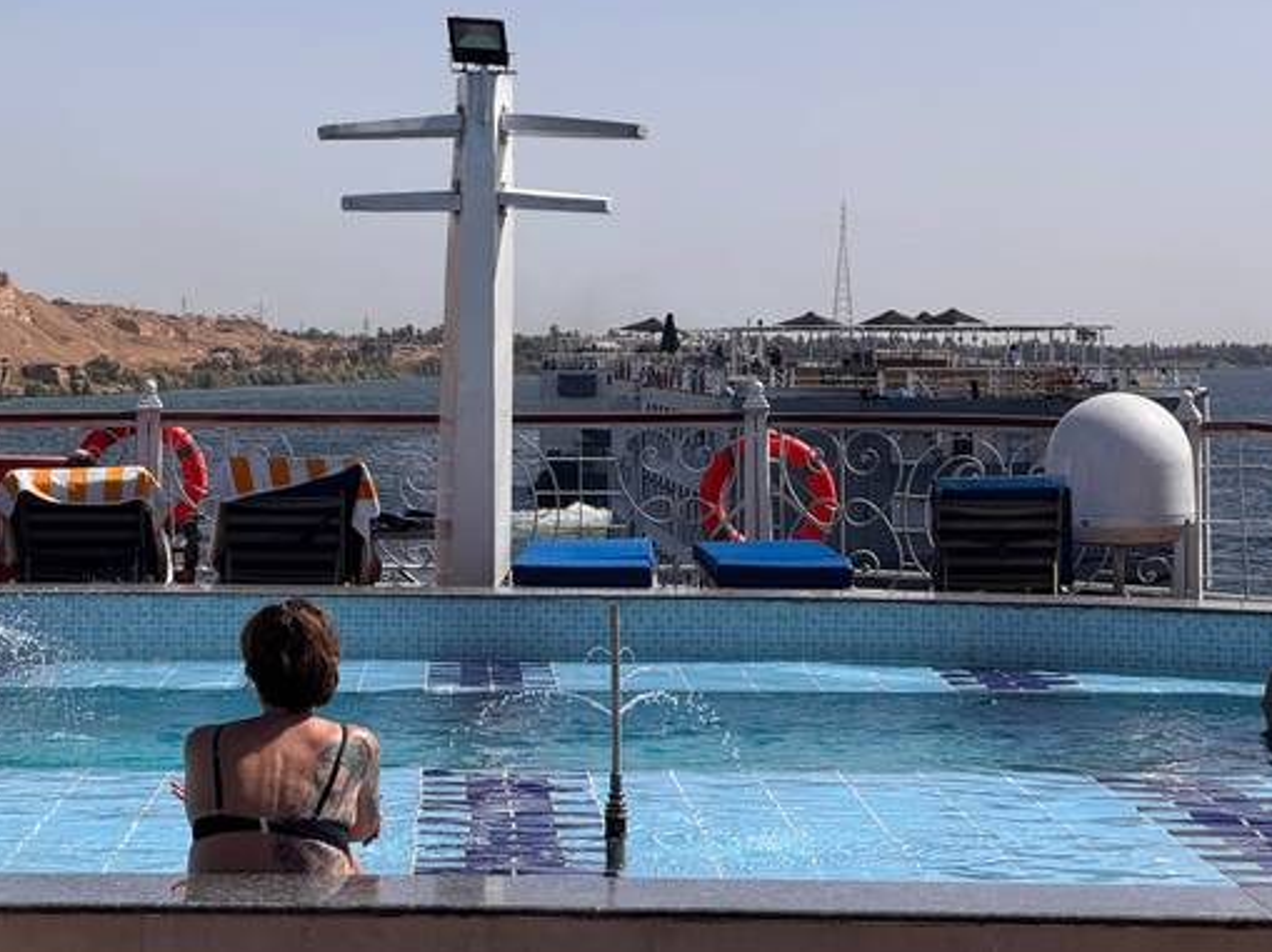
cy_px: 382
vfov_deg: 13.6
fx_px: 4002
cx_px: 480
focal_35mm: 109
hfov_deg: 18.0
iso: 25
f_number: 2.8
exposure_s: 1/1508
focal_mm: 9
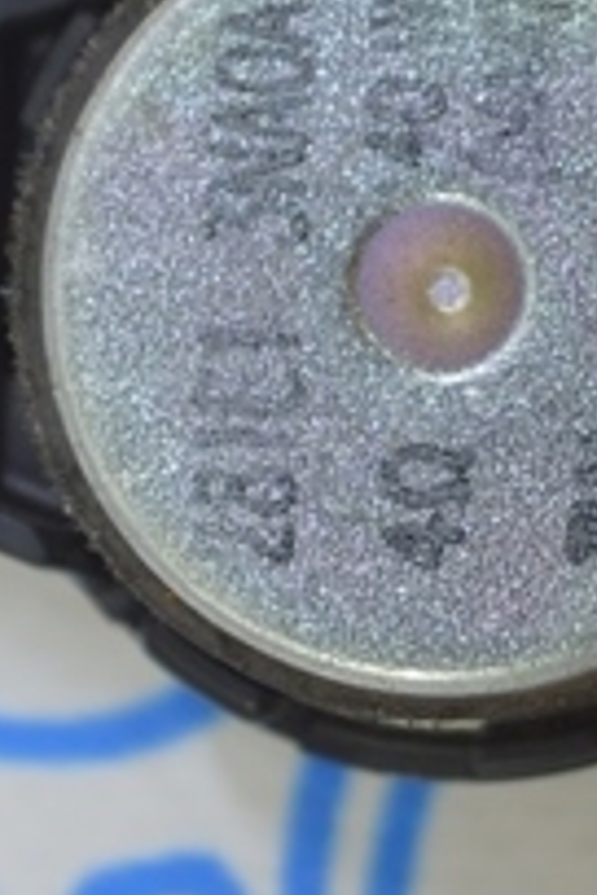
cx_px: 459
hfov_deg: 7.1
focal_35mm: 194
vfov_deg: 10.6
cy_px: 281
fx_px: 4830
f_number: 5.6
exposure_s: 1/20
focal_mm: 55
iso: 400
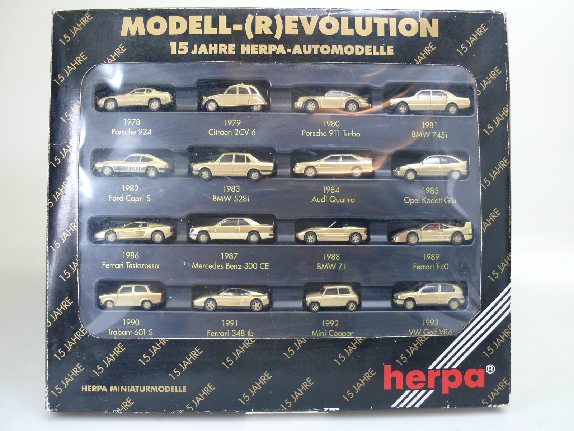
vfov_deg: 35.1
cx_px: 287
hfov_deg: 45.8
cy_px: 216
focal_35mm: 41
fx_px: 680
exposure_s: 1/30
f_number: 2.8
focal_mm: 8.3
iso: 160
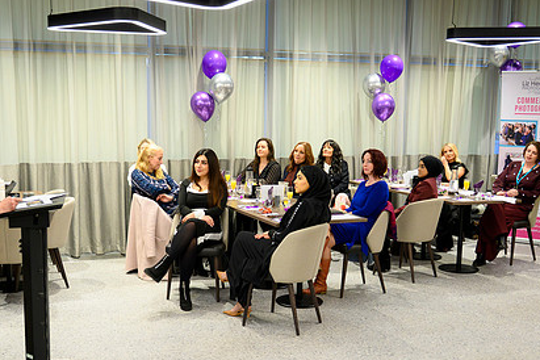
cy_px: 215
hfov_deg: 41.8
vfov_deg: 28.6
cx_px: 235
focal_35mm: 47
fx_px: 705
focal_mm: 32
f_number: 2.8
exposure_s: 1/125
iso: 2000
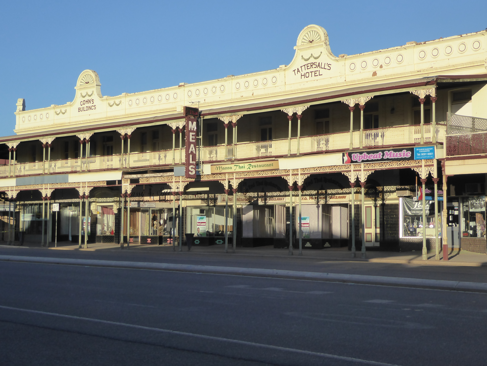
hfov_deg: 29.8
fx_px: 914
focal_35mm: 65
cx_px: 244
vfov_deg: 22.6
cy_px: 183
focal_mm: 10.9
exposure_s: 1/640
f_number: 4.3
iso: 160
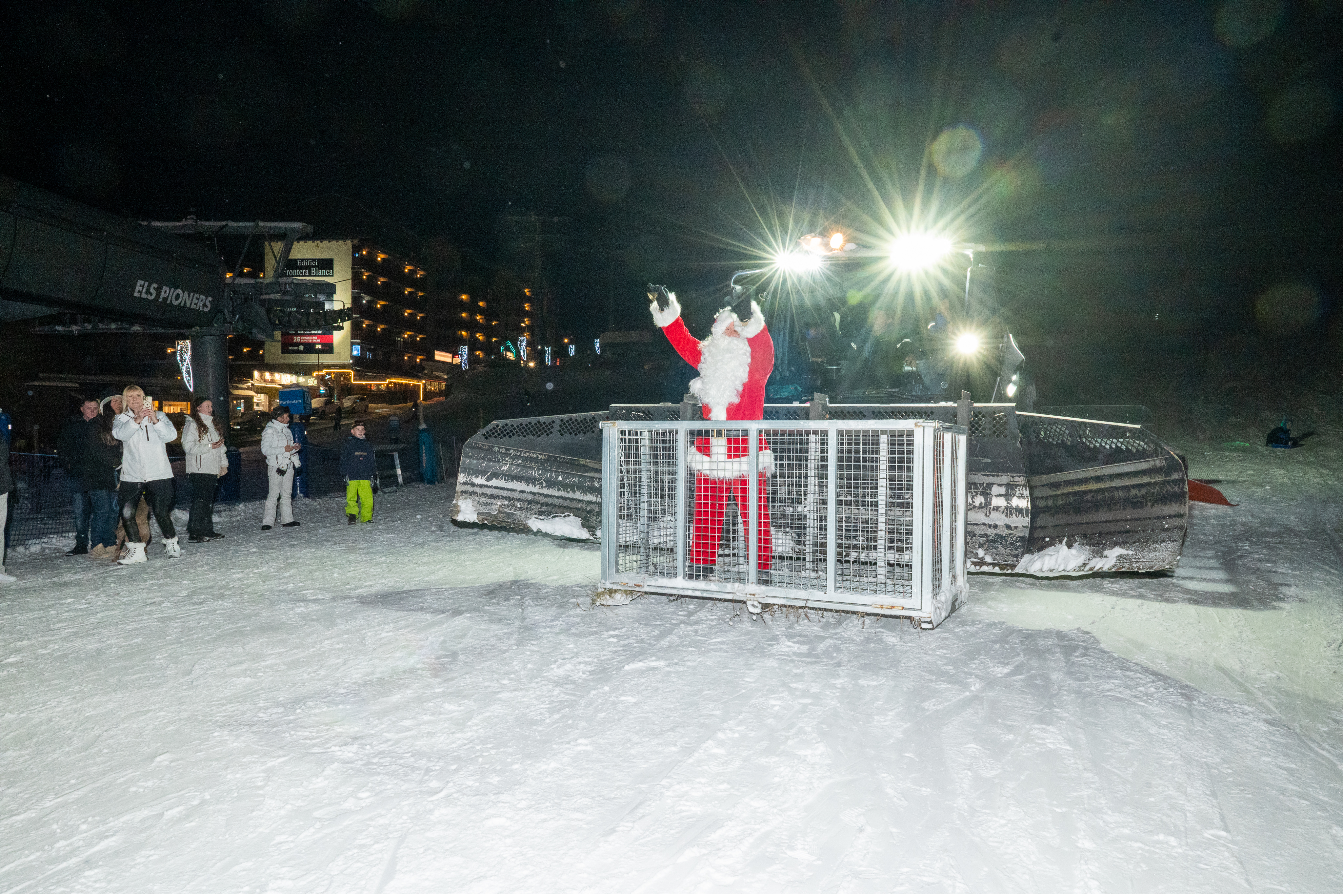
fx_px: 895
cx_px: 672
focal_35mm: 24
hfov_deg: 73.8
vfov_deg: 53.1
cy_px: 447
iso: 6400
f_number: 13
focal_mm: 24
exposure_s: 1/80
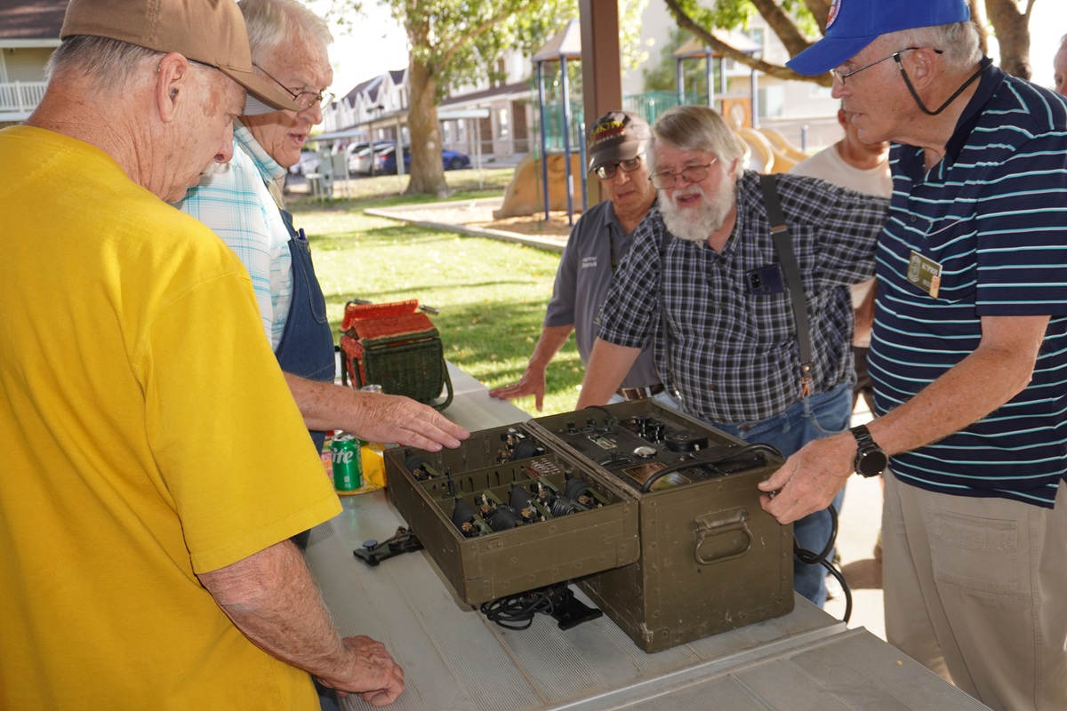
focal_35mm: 32
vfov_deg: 41.7
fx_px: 934
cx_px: 534
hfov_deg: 59.5
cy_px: 356
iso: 100
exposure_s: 1/80
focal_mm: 21
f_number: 4
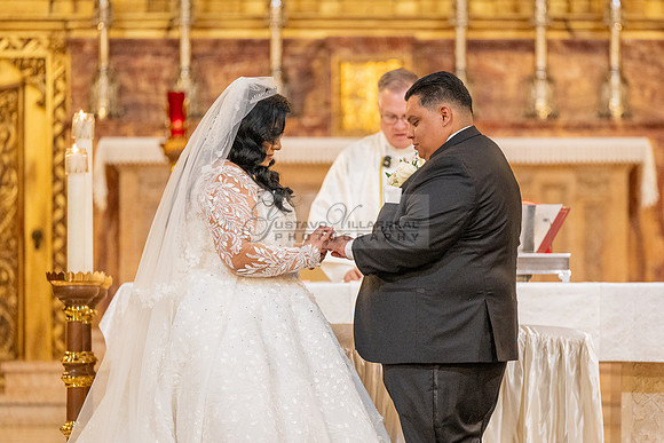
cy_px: 219
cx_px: 399
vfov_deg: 5.4
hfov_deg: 8.1
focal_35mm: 255
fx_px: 4698
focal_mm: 200
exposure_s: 1/160
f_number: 2.8
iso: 2000
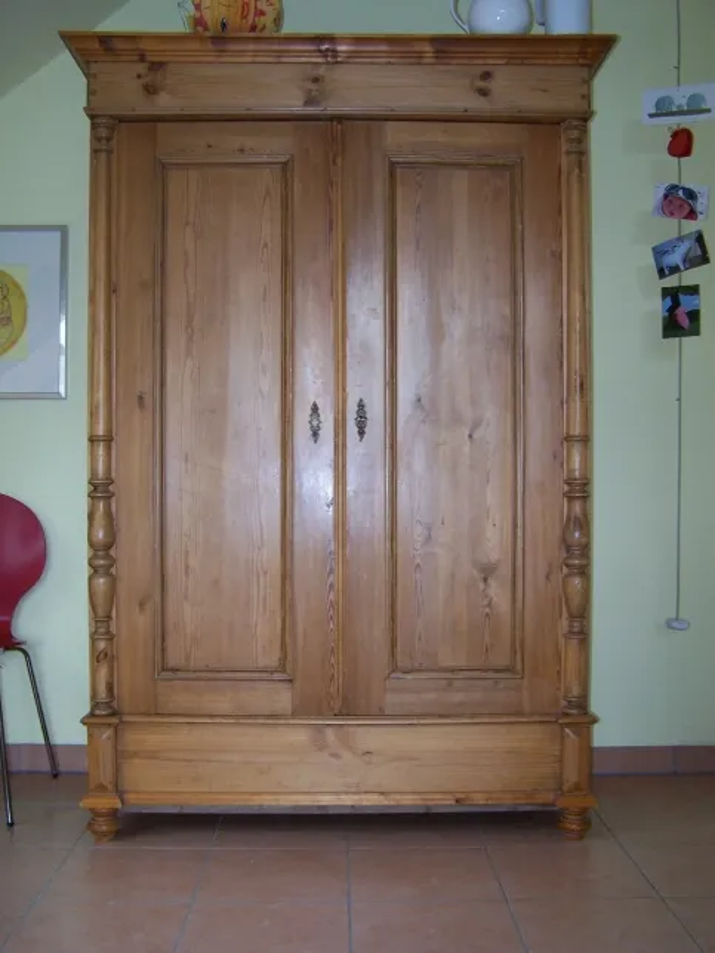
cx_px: 358
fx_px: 1047
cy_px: 476
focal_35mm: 38
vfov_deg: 49.0
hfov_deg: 37.7
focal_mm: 6.3
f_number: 2.8
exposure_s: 1/60
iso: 140
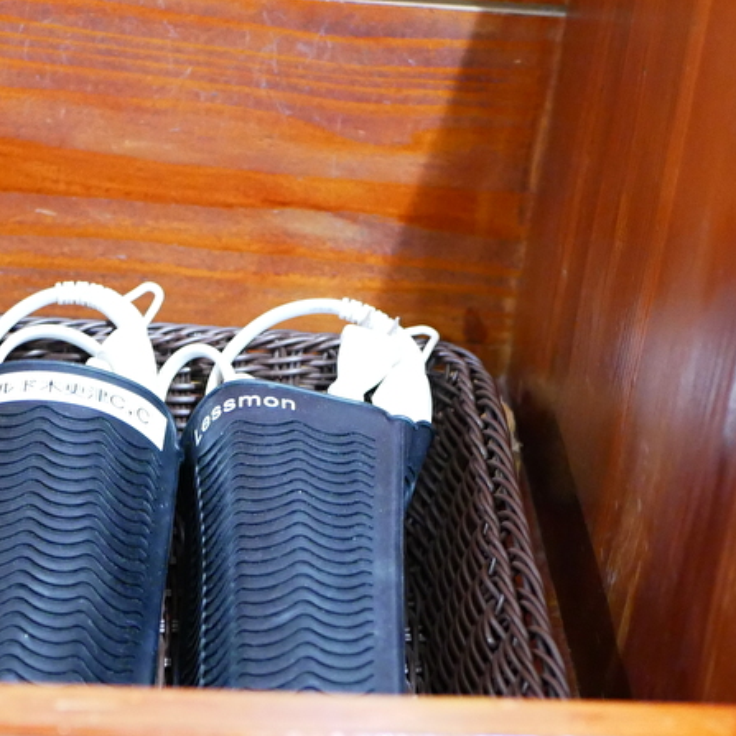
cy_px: 539
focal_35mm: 99
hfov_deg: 17.5
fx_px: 2381
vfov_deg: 17.5
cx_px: 198
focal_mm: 25
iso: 3200
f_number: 2.2
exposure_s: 1/25
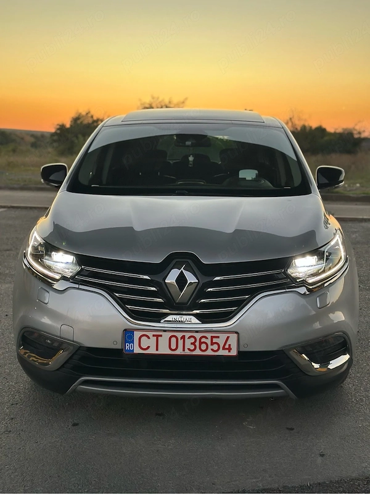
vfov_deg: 39.7
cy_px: 247
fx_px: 684
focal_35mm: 48
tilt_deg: -8.6
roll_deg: -1.9
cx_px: 185
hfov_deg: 30.3
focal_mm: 6.86
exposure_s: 1/181
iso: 100
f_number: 1.78
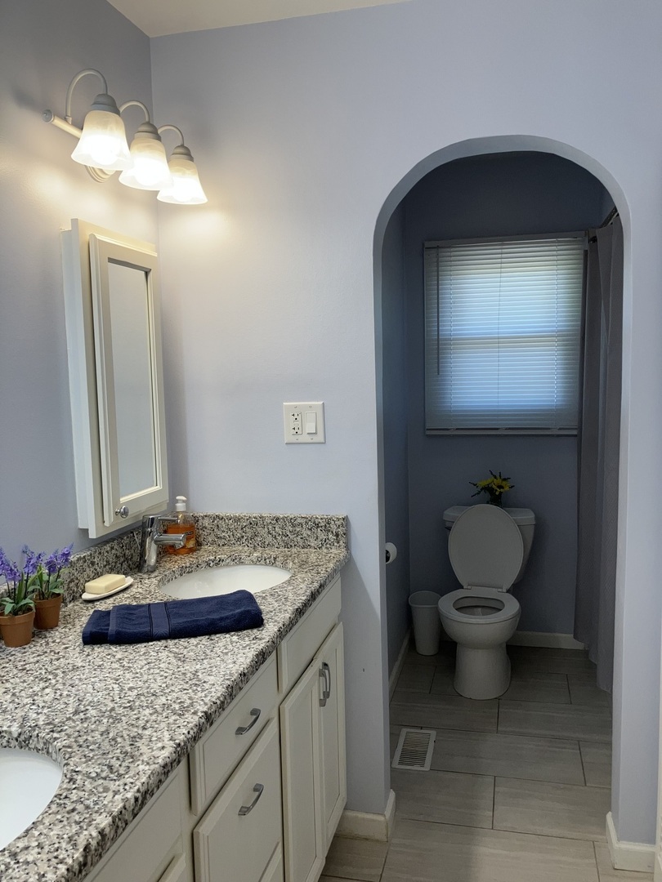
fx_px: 714
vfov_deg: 63.4
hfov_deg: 49.7
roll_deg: +1.5
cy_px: 441
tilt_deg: -5.8
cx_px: 331
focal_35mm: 28
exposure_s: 1/120
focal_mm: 3.99
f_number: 1.8
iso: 32
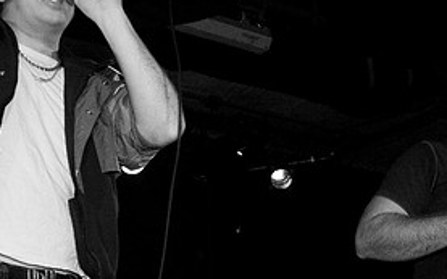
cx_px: 274
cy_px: 187
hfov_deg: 31.9
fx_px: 780
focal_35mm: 64
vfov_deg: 20.2
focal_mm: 20
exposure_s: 1/60
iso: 800
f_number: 3.2
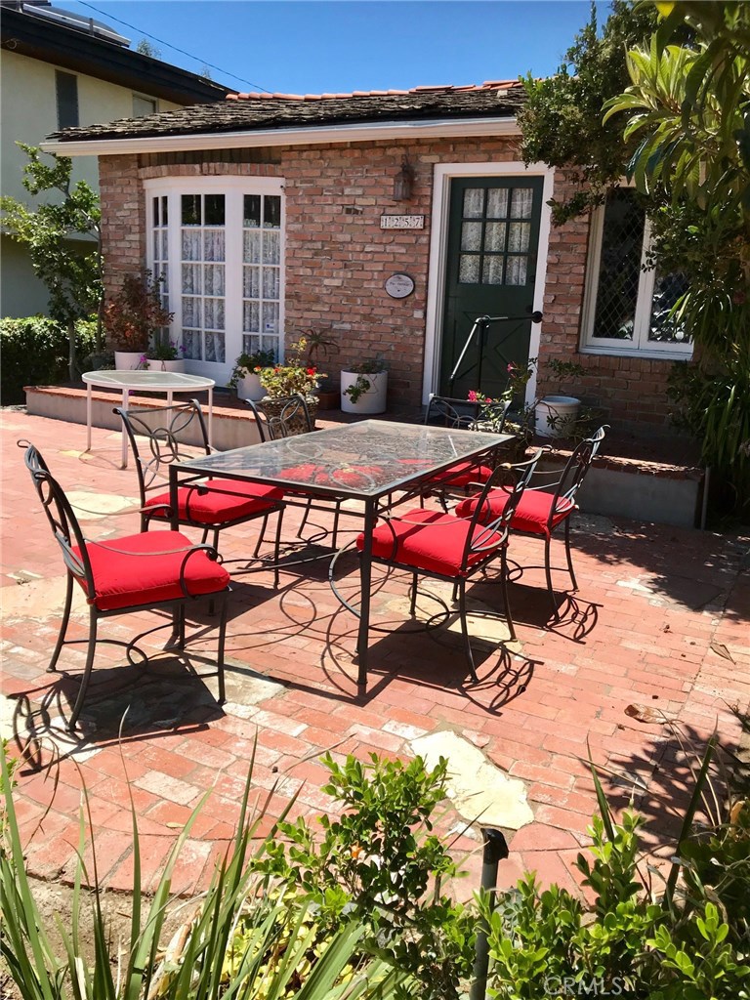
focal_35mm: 28
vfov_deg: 63.4
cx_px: 375
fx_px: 809
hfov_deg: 49.7
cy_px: 500
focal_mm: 3.99
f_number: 1.8
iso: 20
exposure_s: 1/1773
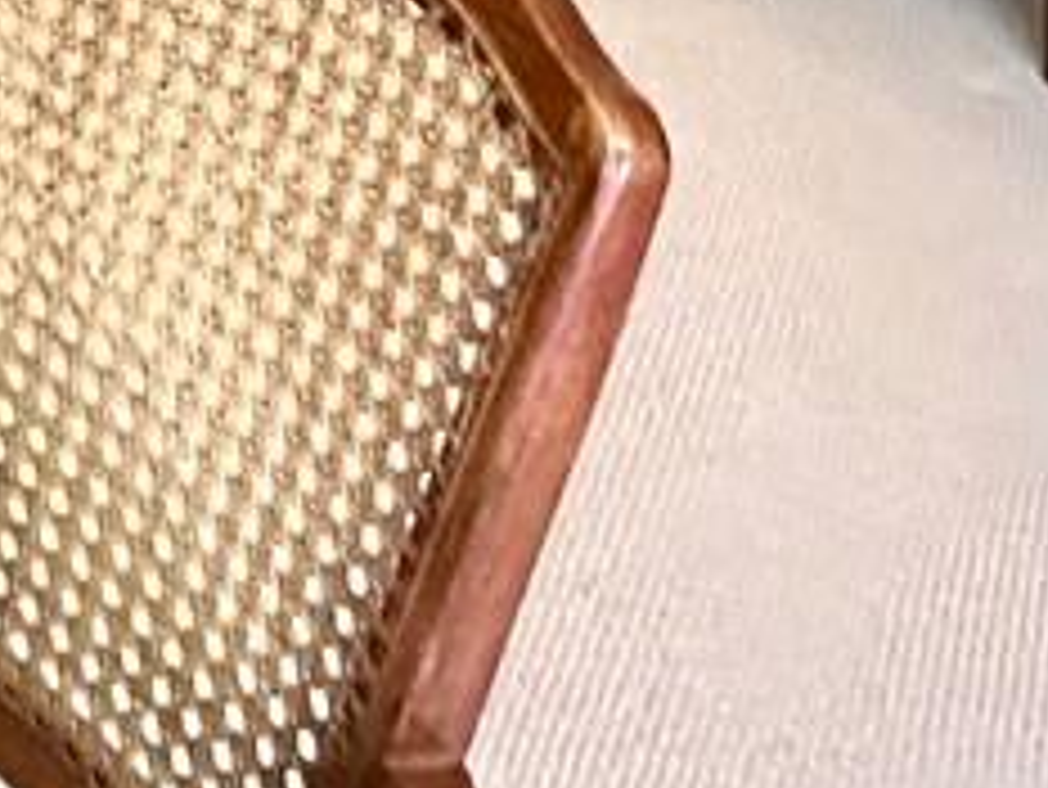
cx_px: -949
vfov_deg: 13.1
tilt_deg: -12.7
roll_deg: -0.4
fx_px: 2908
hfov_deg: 16.4
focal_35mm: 96
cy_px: -860
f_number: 2.2
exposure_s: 1/60
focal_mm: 2.22
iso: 1000
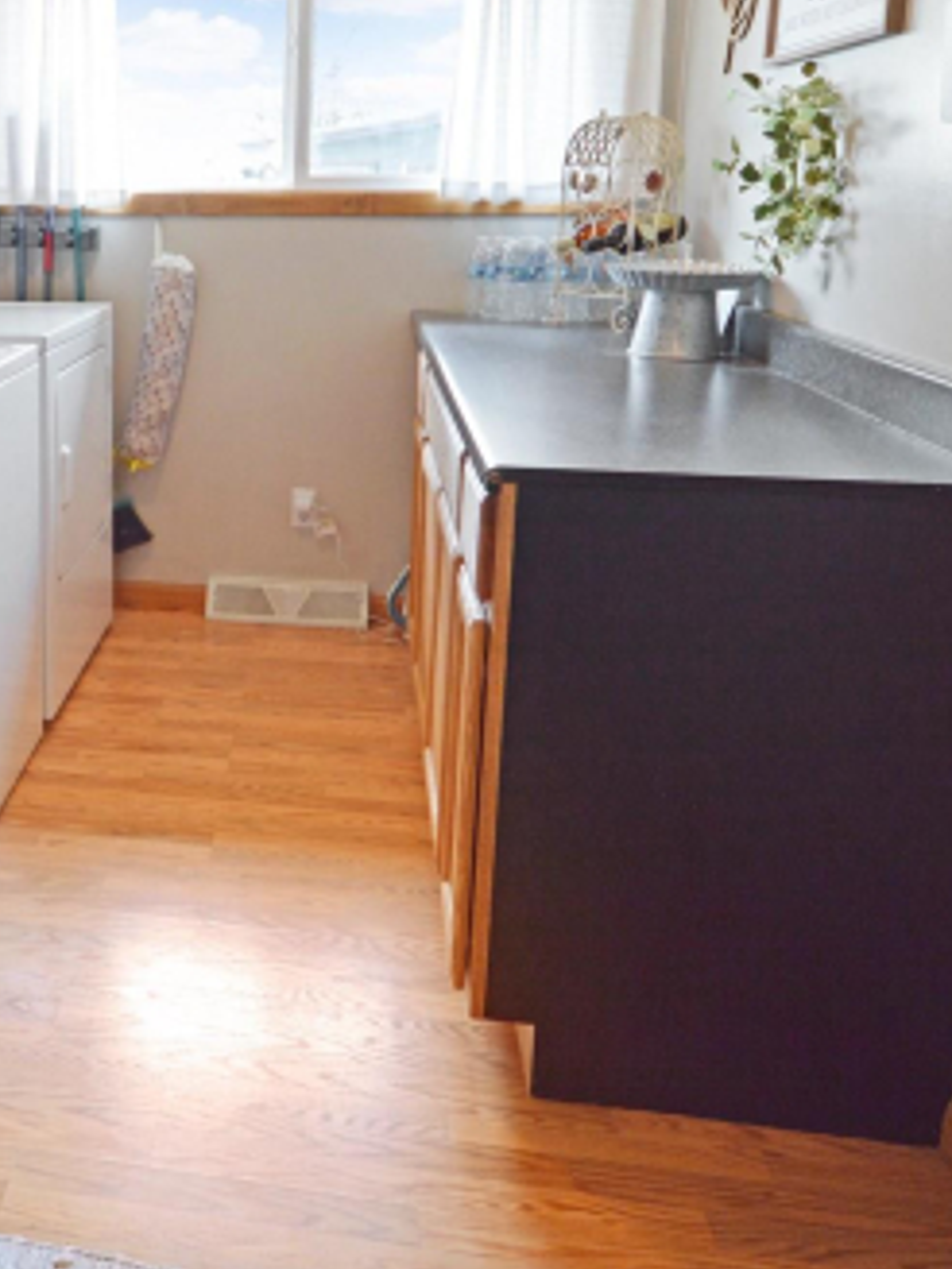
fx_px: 1210
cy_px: 422
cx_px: 77
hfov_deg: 39.5
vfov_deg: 54.2
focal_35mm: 33
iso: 400
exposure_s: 1/60
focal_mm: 10
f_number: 4
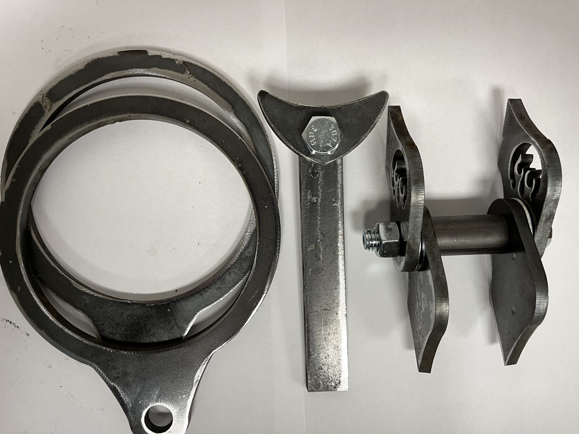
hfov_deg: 67.3
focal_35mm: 26
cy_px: 217
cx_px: 290
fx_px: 435
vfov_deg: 53.1
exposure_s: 1/60
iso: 125
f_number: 1.6
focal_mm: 5.1
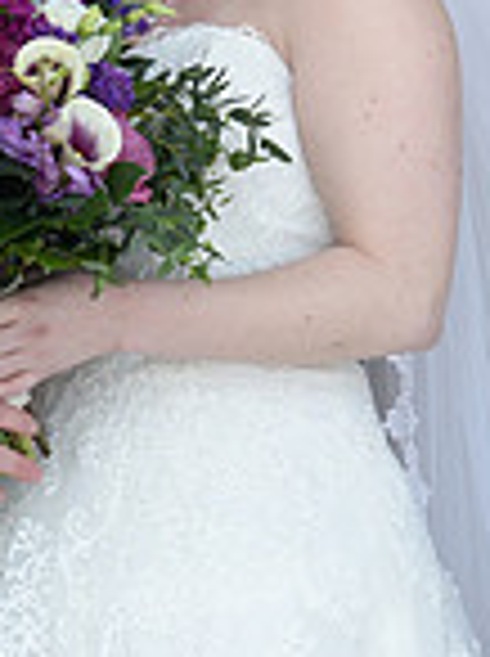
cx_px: 40
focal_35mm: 765
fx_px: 14481
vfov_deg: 2.6
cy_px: -4
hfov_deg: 1.9
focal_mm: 200
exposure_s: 1/800
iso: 640
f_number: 5.6
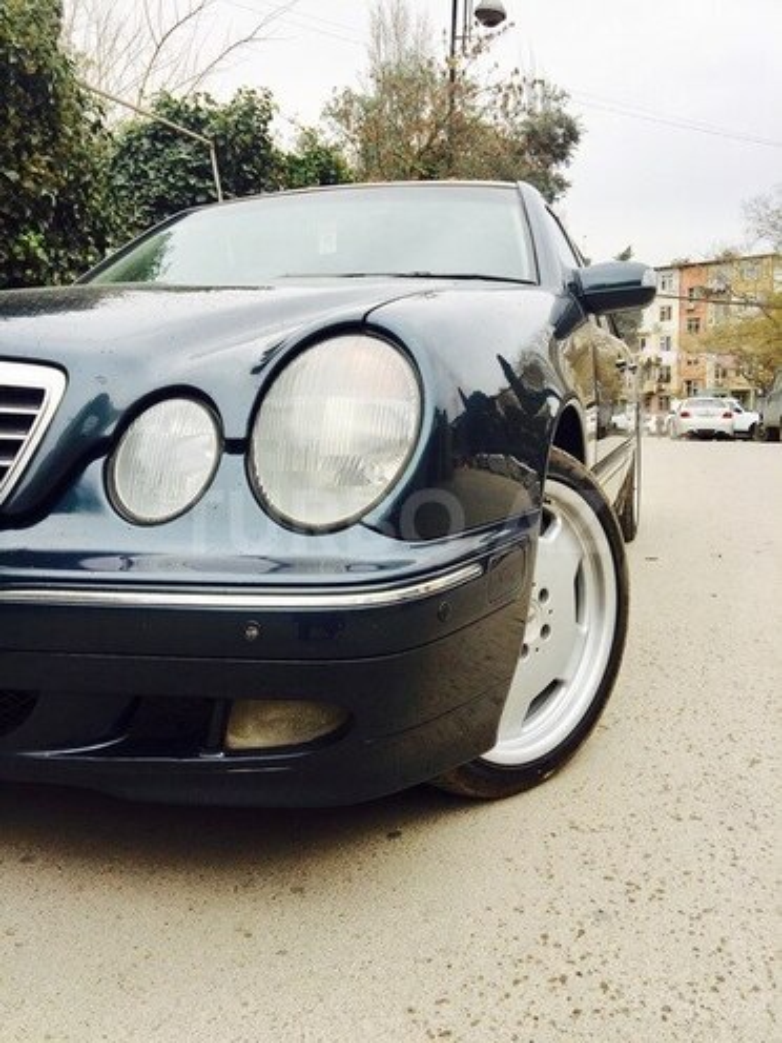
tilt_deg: -6.5
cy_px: 522
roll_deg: +0.8
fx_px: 874
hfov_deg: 48.2
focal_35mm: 29
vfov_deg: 61.7
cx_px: 391
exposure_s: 1/243
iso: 32
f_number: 2.2
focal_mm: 4.15
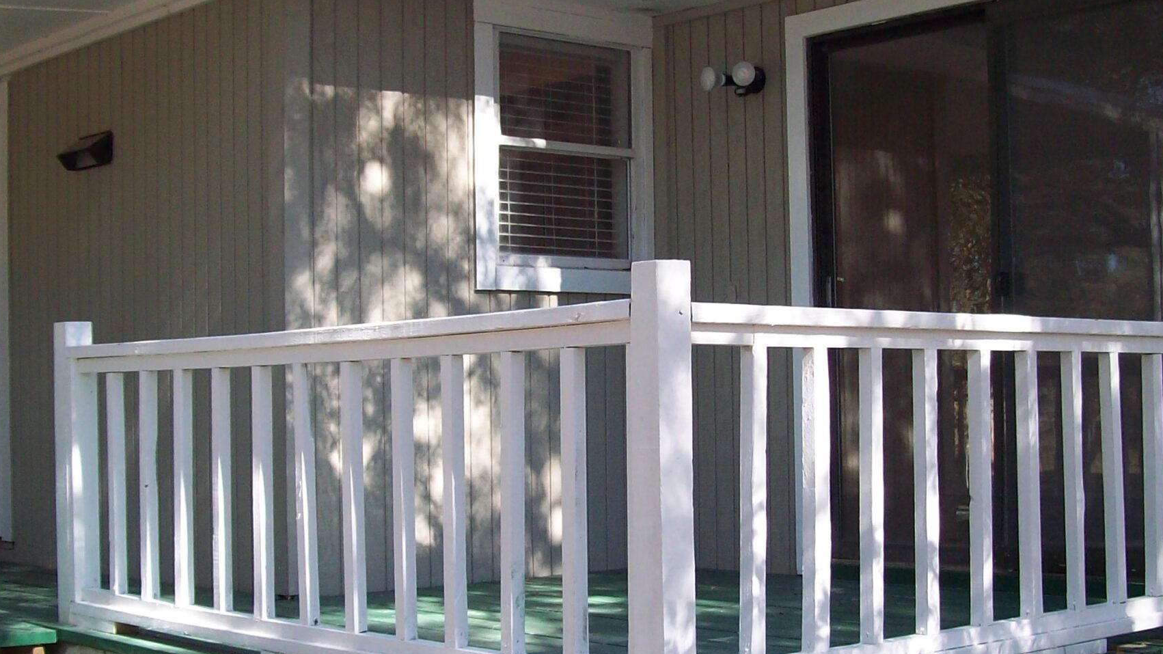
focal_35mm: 59
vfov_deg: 20.4
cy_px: 333
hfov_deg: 35.5
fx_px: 1819
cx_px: 571
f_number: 2.7
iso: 80
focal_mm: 6
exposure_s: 1/148
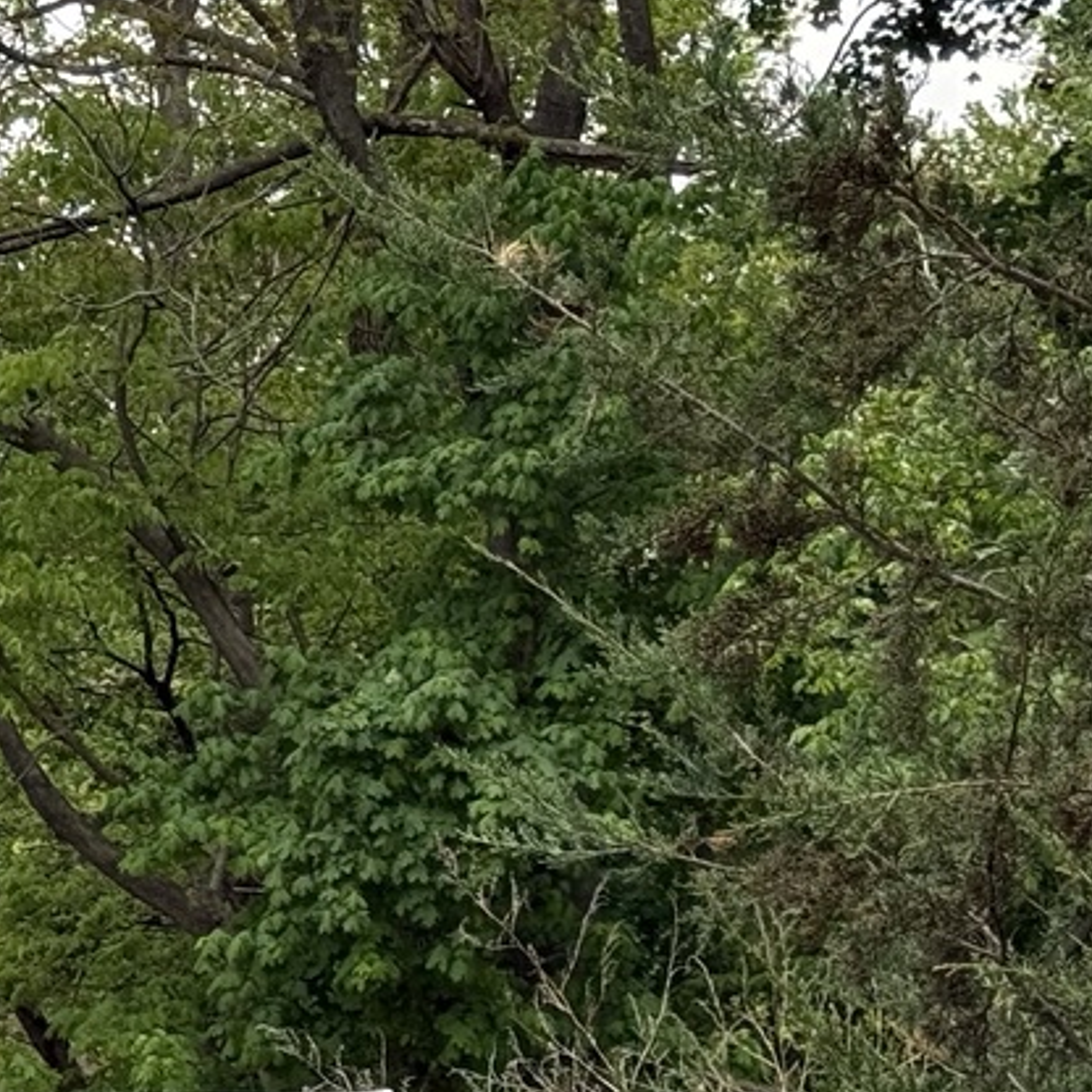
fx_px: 5246
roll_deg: +2.1
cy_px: 420
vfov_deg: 11.9
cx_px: -696
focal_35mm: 147
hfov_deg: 11.3
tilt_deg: +3.6
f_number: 1.78
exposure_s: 1/1456
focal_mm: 6.76
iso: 64
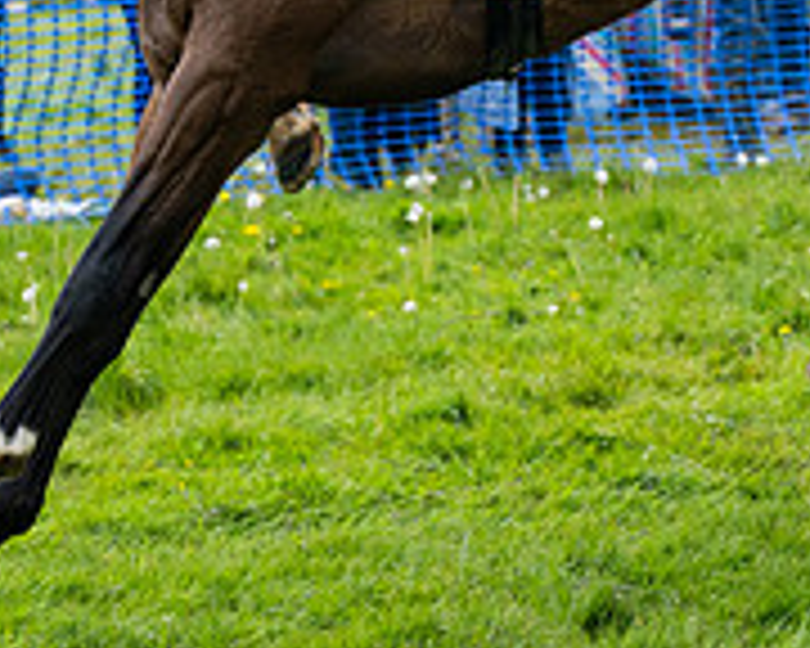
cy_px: -208
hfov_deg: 7.2
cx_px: 692
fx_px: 6449
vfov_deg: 5.7
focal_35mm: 269
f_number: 2.8
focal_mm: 70
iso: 400
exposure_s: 1/2500
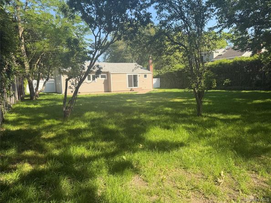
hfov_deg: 71.6
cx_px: 136
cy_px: 102
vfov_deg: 56.8
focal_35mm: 24
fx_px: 188
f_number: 1.78
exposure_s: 1/1271
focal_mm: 6.76
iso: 80
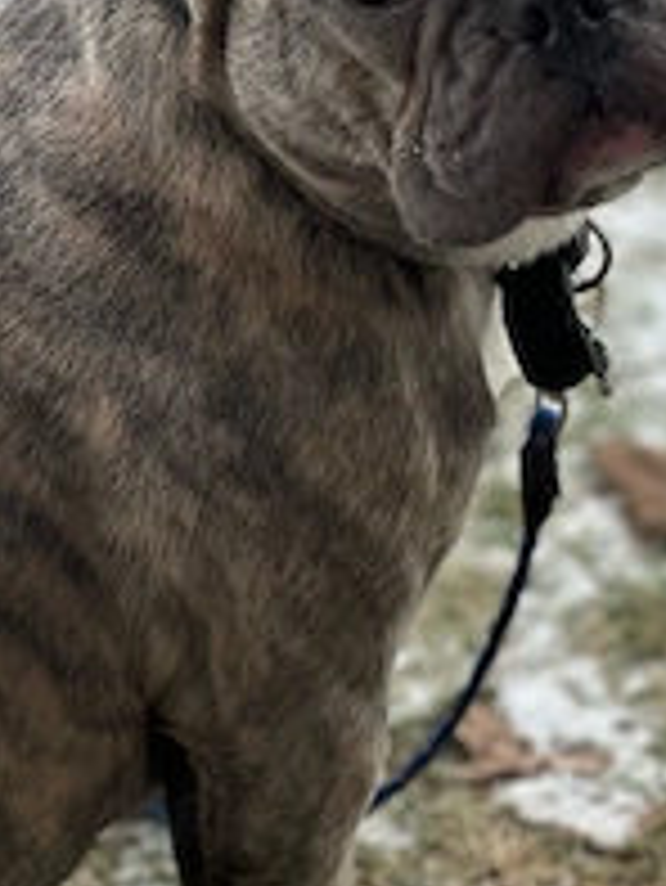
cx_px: 670
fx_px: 3998
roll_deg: +0.2
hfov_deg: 9.5
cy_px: 130
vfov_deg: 12.6
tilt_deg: -25.3
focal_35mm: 156
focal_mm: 9
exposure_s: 1/121
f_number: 2.8
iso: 32
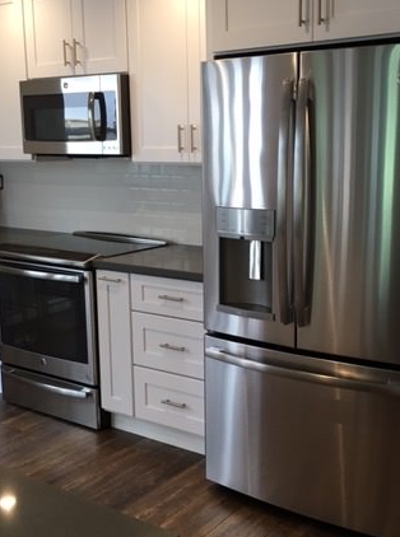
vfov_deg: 43.1
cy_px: 261
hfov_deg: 32.7
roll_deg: +0.3
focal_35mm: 44
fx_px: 681
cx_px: 225
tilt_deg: -9.3
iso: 40
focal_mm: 4.15
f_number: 2.2
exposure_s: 1/30
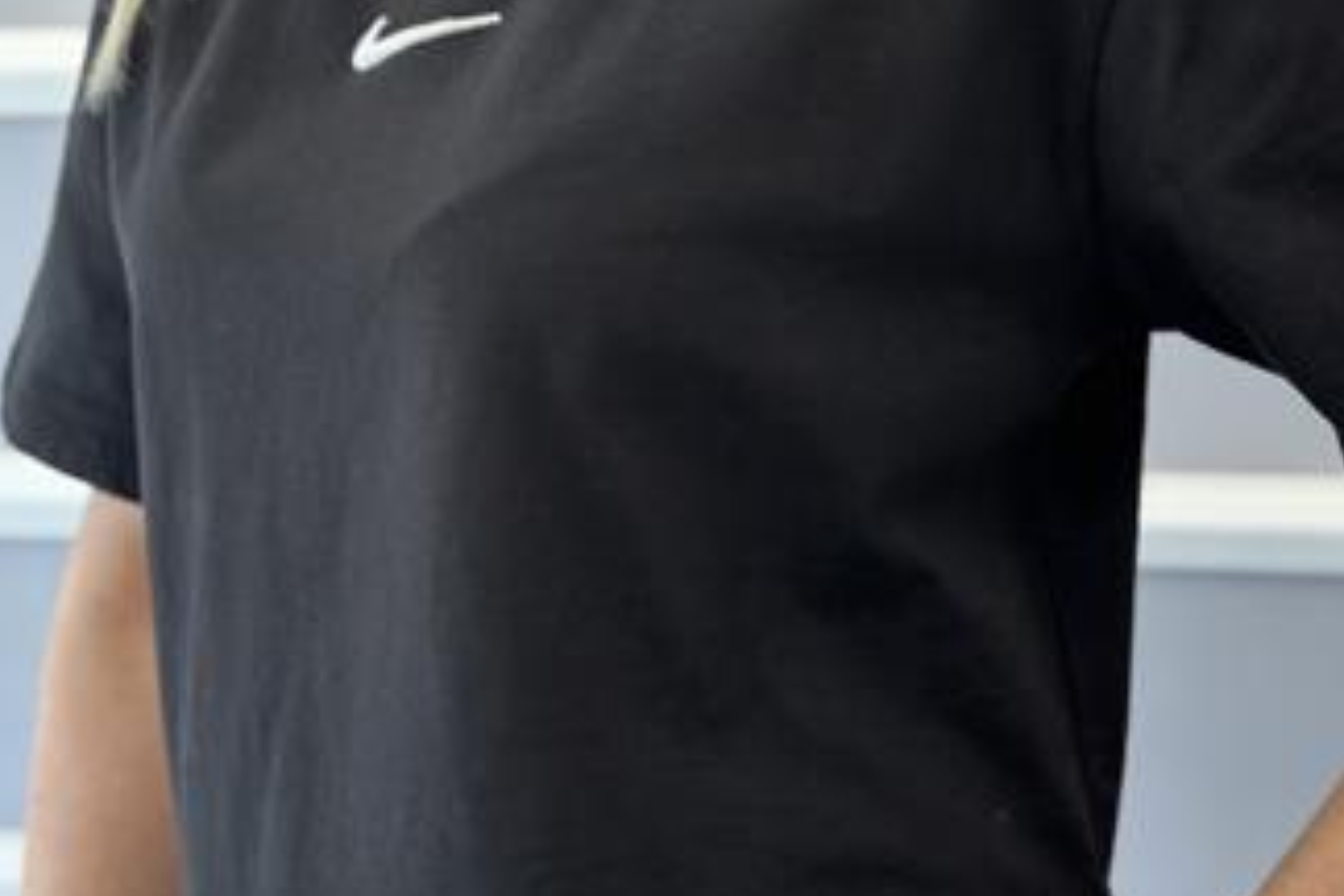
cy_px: 274
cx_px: 763
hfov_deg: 25.3
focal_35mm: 80
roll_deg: +1.6
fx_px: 2986
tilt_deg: -7.0
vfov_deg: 17.0
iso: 80
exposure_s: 1/100
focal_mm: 6.86
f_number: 1.78
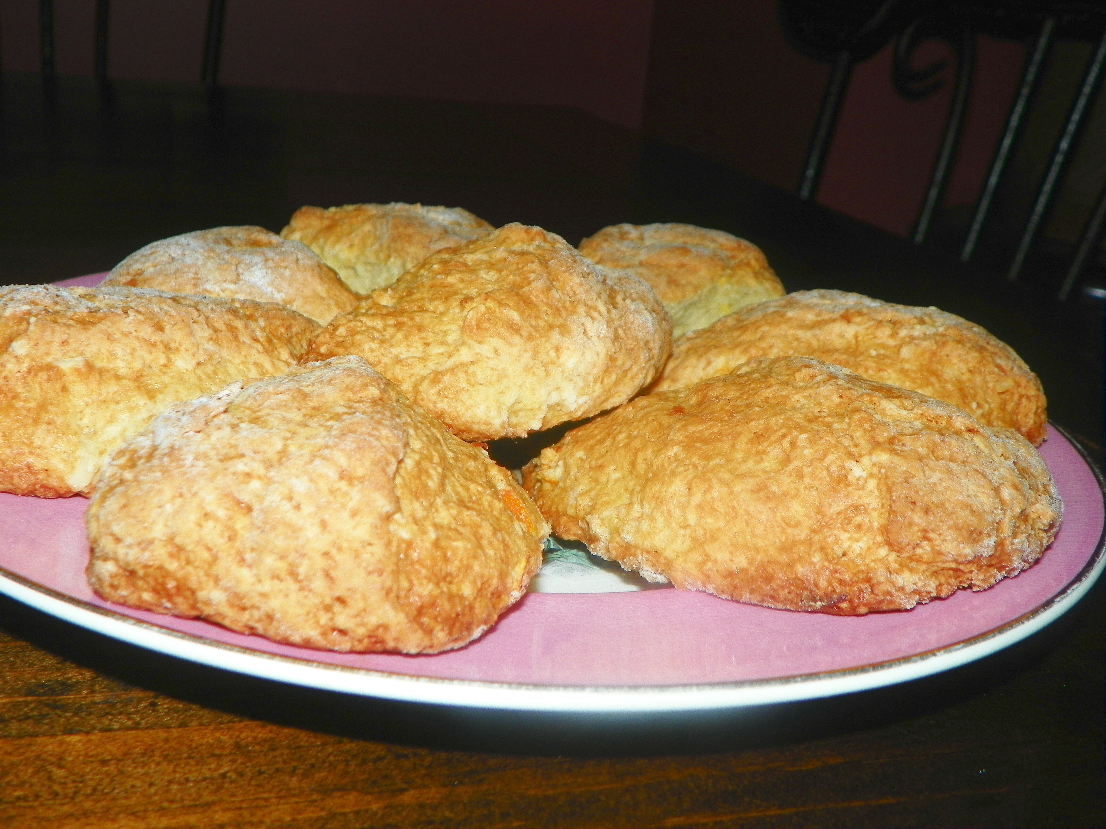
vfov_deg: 36.0
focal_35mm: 40
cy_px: 414
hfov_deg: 46.8
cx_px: 553
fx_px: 1278
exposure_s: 1/250
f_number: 3.2
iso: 64
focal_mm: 7.1
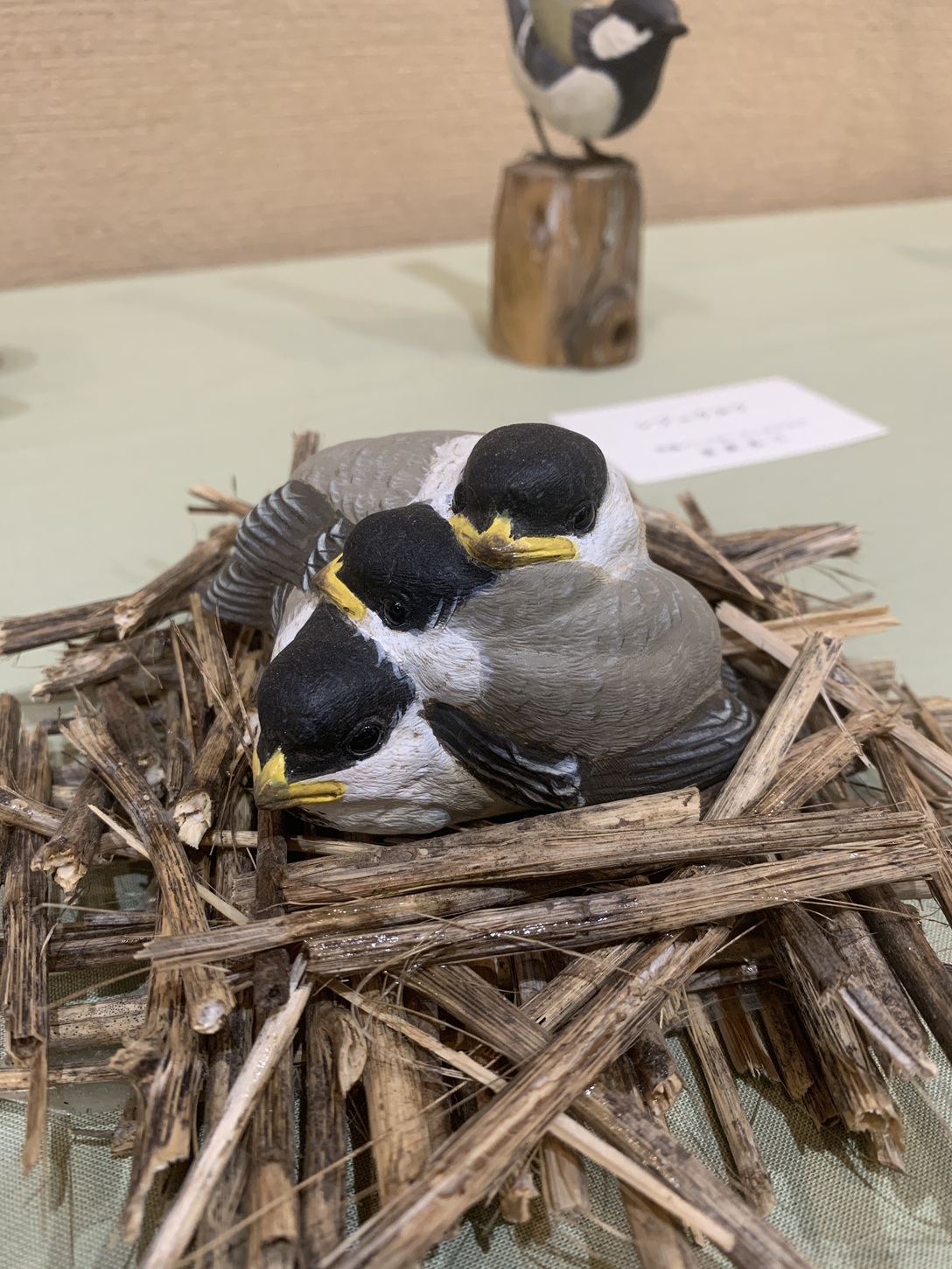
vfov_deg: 67.3
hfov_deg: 53.1
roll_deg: +1.2
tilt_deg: -33.1
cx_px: 476
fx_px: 954
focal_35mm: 26
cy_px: 634
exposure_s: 1/60
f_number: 1.8
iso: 160
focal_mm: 4.25
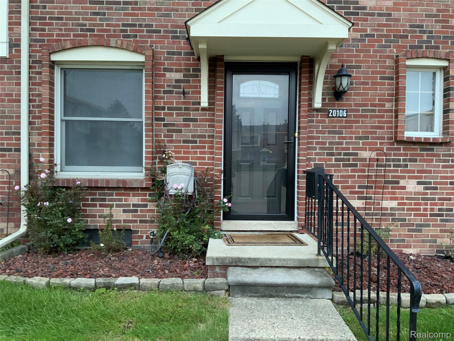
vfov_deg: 48.2
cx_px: 227
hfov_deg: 61.7
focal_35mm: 29
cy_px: 170
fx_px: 380
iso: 125
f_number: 1.8
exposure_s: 1/60
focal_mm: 3
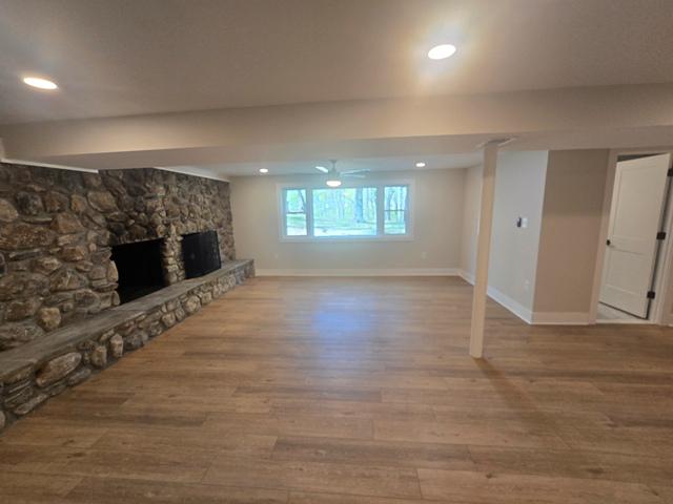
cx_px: 336
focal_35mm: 13
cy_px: 252
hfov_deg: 106.2
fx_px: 253
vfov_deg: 89.9
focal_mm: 2.2
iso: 100
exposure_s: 1/60
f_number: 2.2
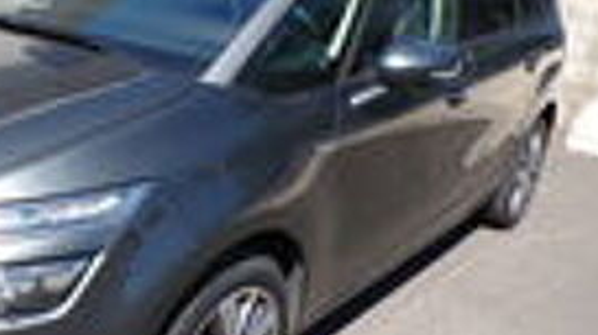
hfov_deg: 43.4
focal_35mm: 46
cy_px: 219
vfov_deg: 25.8
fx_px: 729
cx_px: 162
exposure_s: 1/210
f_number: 5.8
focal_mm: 4.3
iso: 100
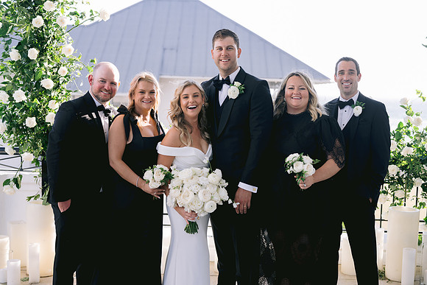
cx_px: 214
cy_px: 142
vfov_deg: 27.0
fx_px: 593
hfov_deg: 39.6
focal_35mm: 50
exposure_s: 1/640
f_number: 2.8
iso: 200
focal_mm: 50
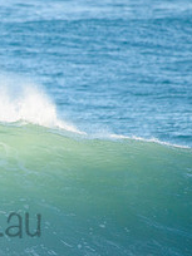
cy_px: 208
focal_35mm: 1368
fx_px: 10117
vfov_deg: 1.4
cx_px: -92
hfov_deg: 1.1
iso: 400
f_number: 5.6
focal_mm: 500
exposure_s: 1/1600
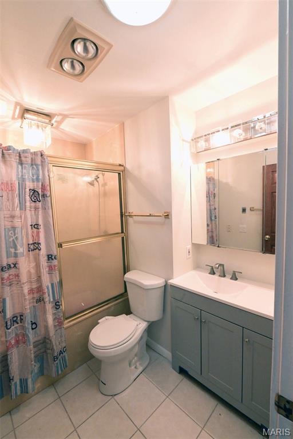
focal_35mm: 15
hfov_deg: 77.3
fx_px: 183
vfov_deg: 100.4
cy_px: 220
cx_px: 146
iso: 1250
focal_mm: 15
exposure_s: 1/30
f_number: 10
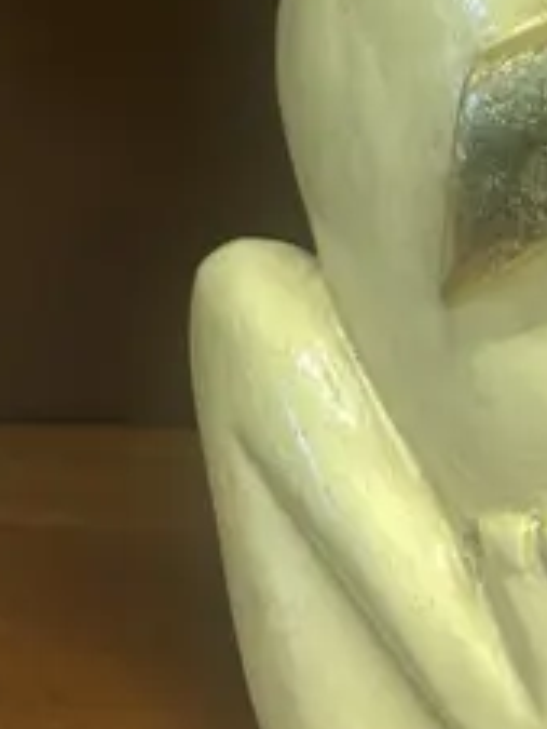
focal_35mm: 109
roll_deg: -1.1
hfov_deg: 13.4
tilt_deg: -6.8
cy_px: -415
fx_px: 2294
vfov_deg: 16.2
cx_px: 23
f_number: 1.78
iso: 160
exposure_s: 1/100
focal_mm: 6.86
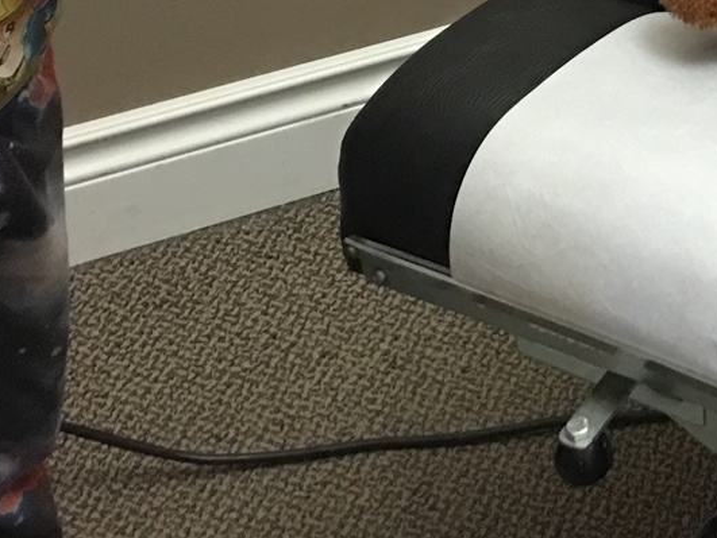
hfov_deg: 16.7
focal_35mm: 110
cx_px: 963
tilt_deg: -23.1
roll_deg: -2.5
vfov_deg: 12.4
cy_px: -405
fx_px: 2280
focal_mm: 4.15
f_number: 2.2
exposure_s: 1/10
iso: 100
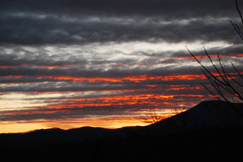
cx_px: 122
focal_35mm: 87
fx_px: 588
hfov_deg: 23.4
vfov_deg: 15.7
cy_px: 81
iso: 400
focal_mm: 58
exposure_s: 1/160
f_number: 5.3
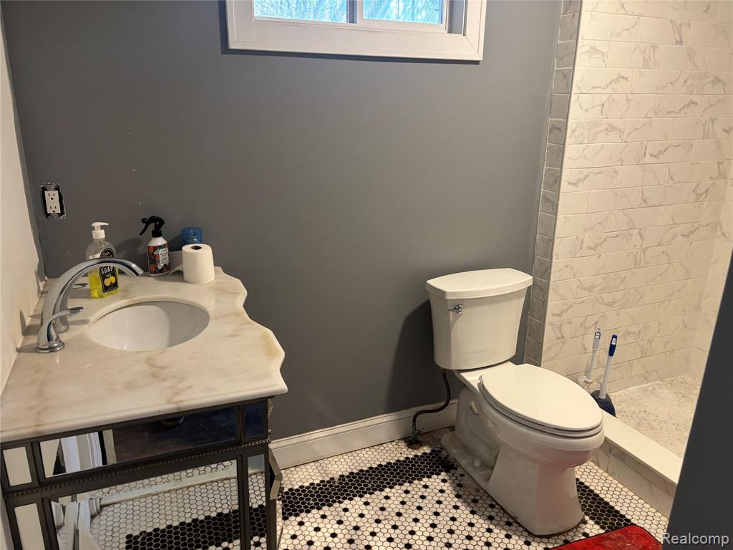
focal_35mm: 26
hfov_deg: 67.3
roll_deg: -1.2
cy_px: 275
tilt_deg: -18.4
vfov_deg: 53.1
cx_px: 366
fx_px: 551
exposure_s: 1/60
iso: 250
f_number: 1.6
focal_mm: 5.96
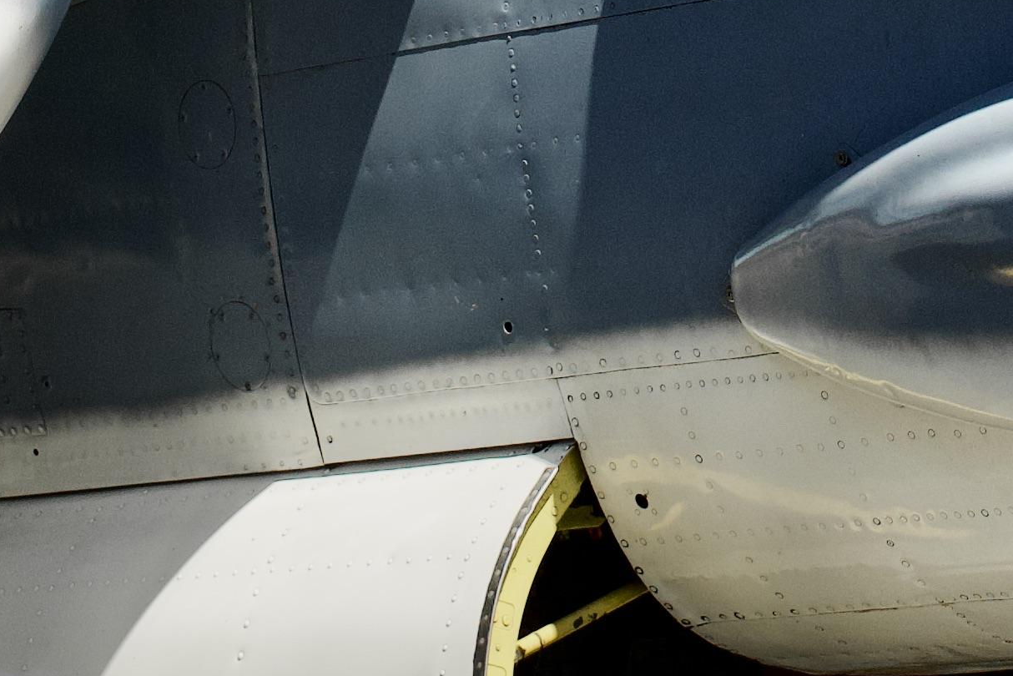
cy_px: -1069
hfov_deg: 9.9
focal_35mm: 206
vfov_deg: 6.3
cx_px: 1173
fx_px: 5787
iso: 200
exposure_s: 1/1250
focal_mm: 31.4
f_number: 5.6
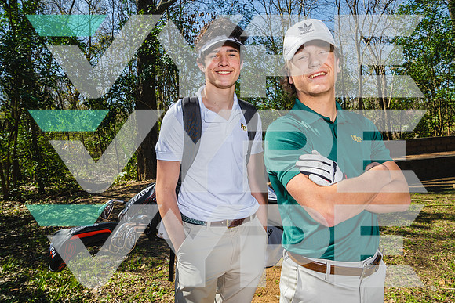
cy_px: 152
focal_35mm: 24
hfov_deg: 73.7
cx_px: 228
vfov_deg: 53.2
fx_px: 303
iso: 100
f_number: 9
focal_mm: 24
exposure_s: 1/125
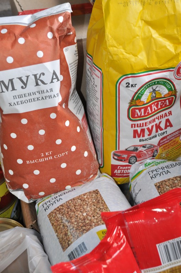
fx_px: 499
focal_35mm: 66
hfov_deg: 20.6
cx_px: 90
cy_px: 136
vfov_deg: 30.5
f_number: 4.5
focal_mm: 44
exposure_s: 1/50
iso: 1000
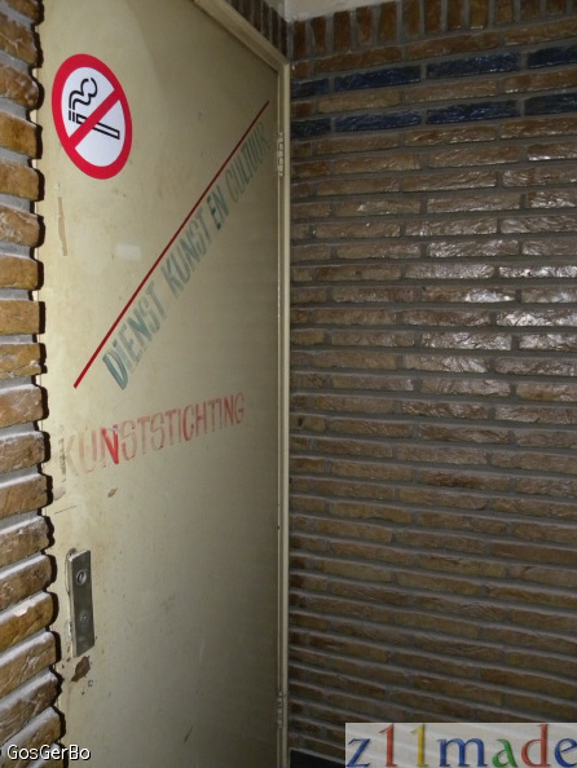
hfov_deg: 49.7
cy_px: 356
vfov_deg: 63.3
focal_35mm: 28
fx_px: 622
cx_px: 270
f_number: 2.8
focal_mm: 4.6
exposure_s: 1/30
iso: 400
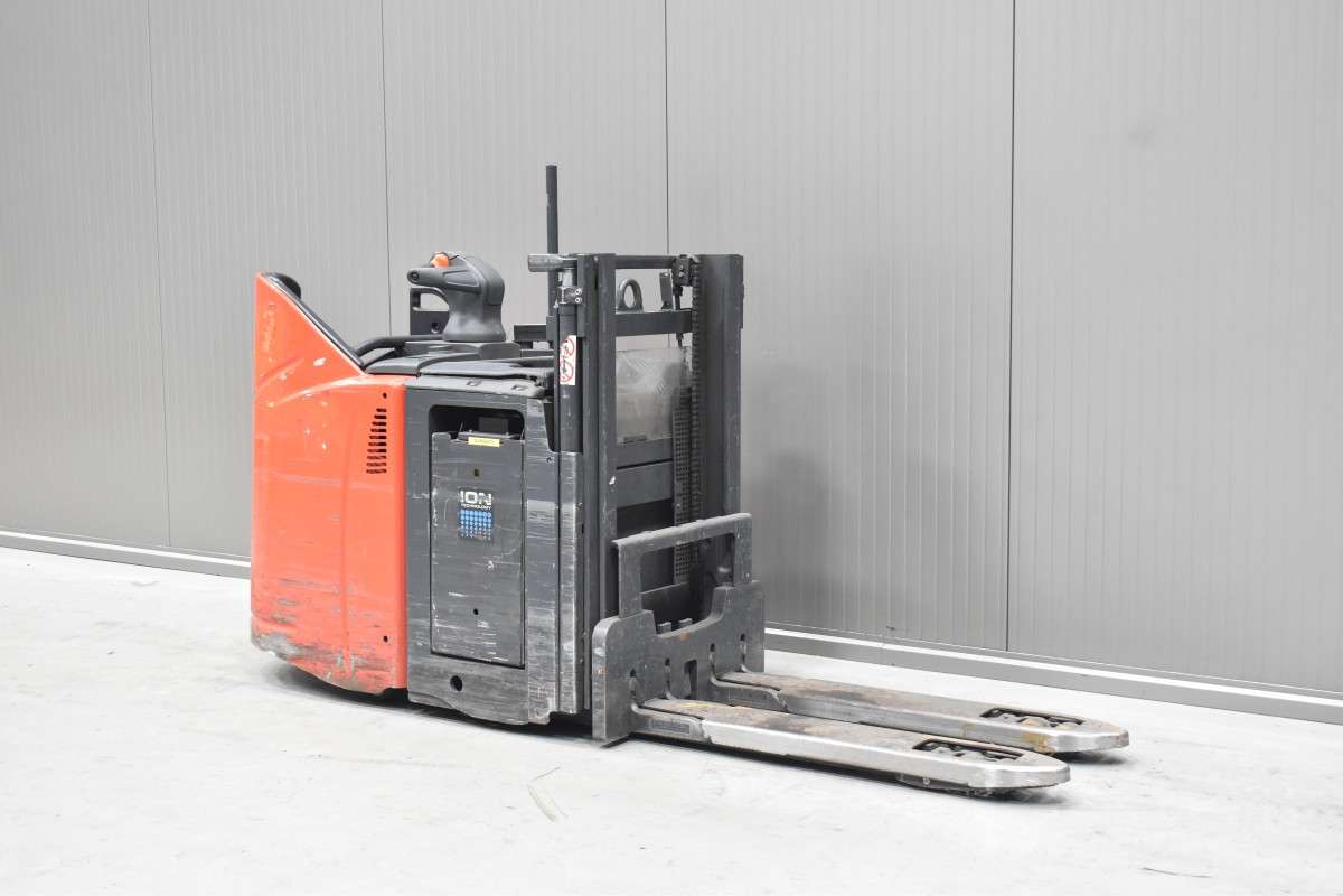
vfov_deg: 26.5
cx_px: 672
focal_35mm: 51
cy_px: 448
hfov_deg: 38.9
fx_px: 1902
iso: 2000
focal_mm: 34
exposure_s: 1/25
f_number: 5.6
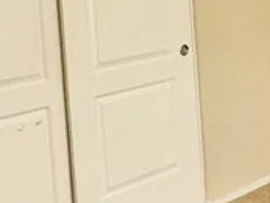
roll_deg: +3.6
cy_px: -29
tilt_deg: -0.9
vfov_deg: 17.5
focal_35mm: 81
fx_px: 632
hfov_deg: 22.9
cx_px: 285
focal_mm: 2.22
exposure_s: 1/122
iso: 64
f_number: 2.2
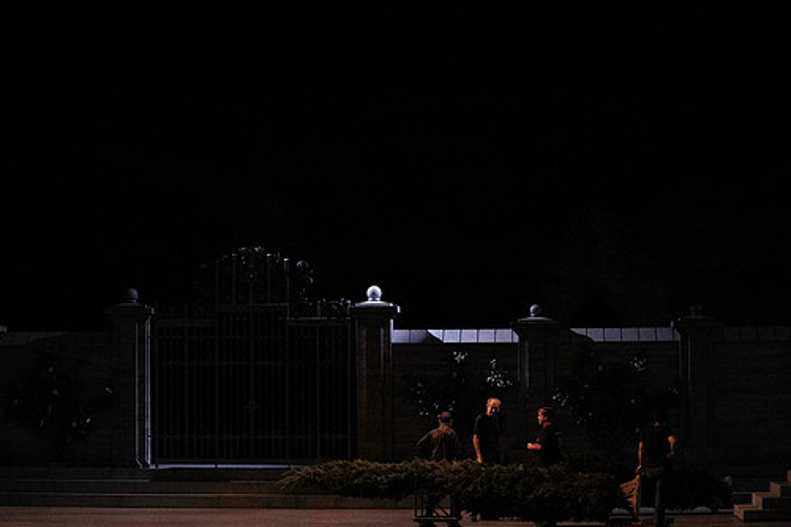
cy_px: 263
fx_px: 1780
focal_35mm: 81
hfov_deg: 25.1
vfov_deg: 16.9
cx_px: 399
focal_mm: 70
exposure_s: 1/320
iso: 16000
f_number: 6.3
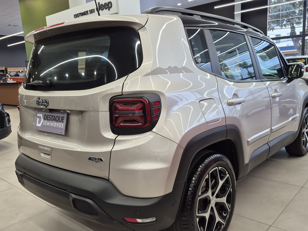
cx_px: 169
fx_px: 258
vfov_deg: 48.1
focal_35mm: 29
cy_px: 129
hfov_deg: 61.5
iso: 80
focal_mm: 5.4
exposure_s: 1/120
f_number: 1.8
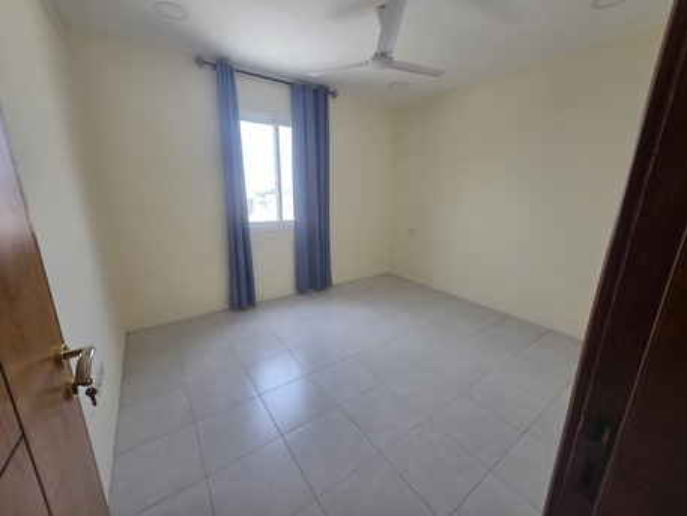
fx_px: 258
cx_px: 344
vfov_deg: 89.9
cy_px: 258
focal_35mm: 13
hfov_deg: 106.2
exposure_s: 1/100
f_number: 1.9
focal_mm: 2.2
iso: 125
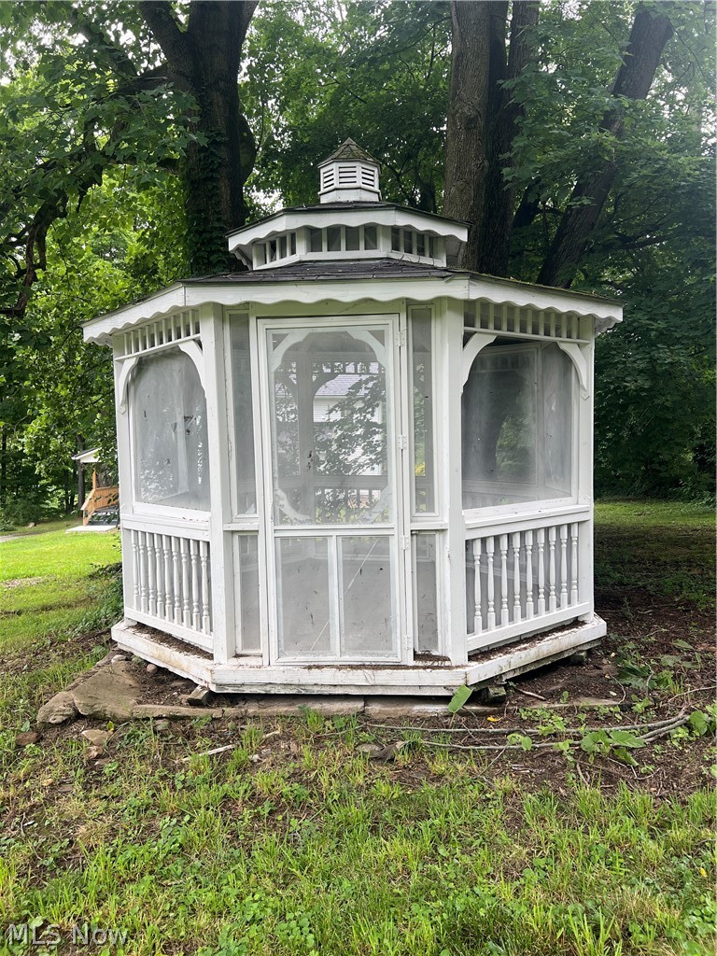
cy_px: 478
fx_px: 718
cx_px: 358
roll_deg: -0.2
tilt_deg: -2.7
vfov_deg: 67.3
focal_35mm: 26
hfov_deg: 53.1
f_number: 1.5
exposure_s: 1/328
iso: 50
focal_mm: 5.7
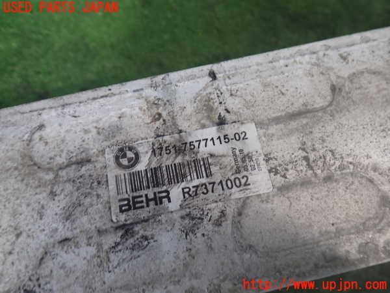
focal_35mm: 30
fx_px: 338
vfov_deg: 46.8
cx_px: 195
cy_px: 146
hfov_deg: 60.0
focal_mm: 5.4
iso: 200
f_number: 2.3
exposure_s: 1/30
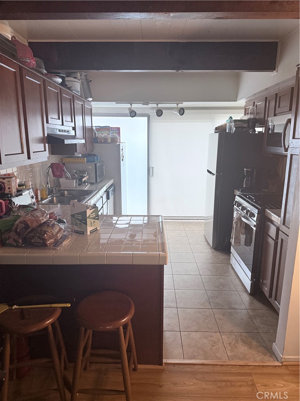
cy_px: 200
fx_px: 277
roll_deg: -0.3
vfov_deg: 71.6
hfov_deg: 56.8
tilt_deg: -11.5
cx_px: 150
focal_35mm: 24
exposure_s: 1/60
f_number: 1.78
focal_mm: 6.76
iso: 250
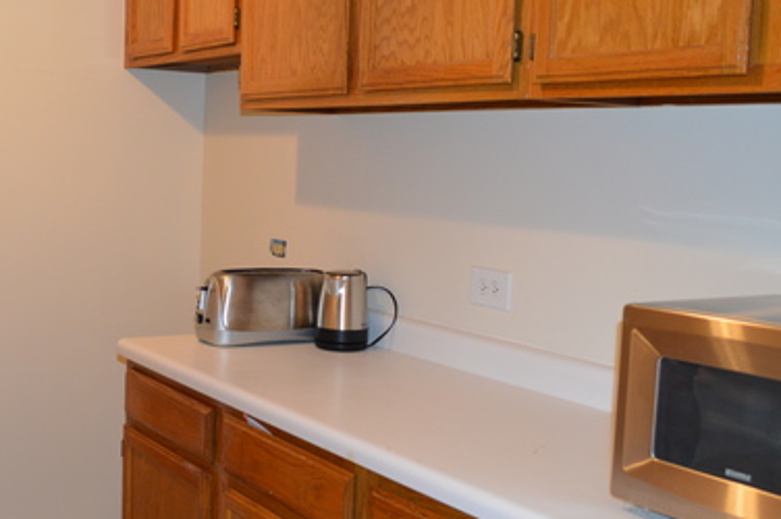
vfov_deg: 29.2
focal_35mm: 46
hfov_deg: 42.3
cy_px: 284
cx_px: 272
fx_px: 997
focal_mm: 18
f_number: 3.5
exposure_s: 1/60
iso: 640
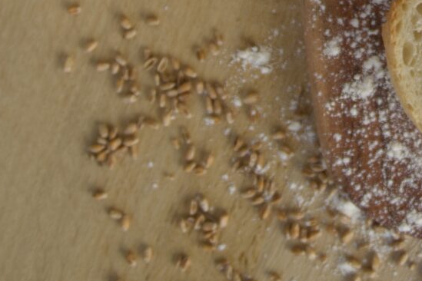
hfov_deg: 16.5
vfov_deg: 10.8
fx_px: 1415
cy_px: -187
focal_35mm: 121
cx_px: 461
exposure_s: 1/160
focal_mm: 23
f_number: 4.5
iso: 160
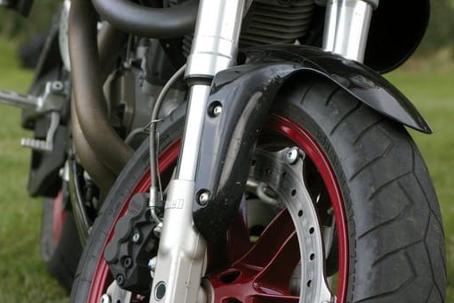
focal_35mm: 159
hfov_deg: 12.9
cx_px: 227
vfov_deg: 8.6
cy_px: 180
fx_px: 2005
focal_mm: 70
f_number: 5
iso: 800
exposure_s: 1/800
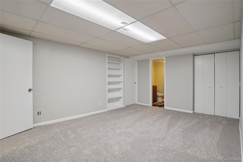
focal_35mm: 16
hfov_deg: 95.0
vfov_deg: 72.0
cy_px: 81
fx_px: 111
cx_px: 122
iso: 800
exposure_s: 1/8
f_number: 8
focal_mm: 11
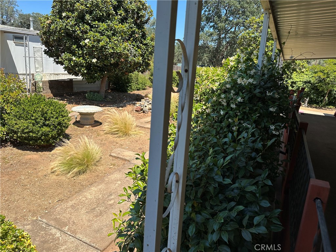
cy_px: 126
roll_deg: -3.6
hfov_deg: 71.6
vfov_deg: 56.8
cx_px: 168
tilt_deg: -14.7
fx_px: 233
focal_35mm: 24
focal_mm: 6.86
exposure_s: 1/2252
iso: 80
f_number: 1.78
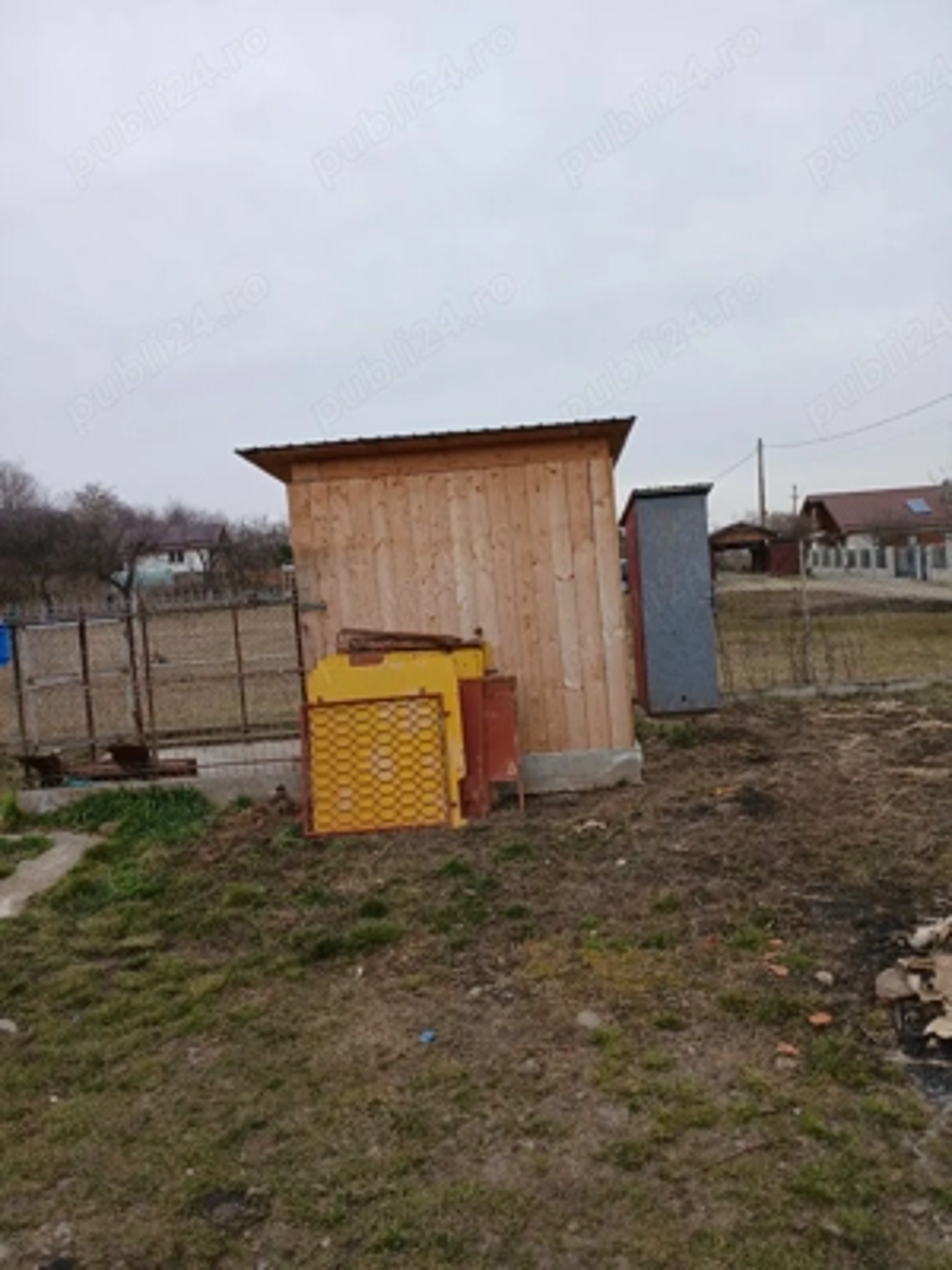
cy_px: 635
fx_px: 953
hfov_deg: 53.1
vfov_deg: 67.3
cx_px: 476
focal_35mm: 26
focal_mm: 3.98
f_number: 1.8
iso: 20
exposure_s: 1/217
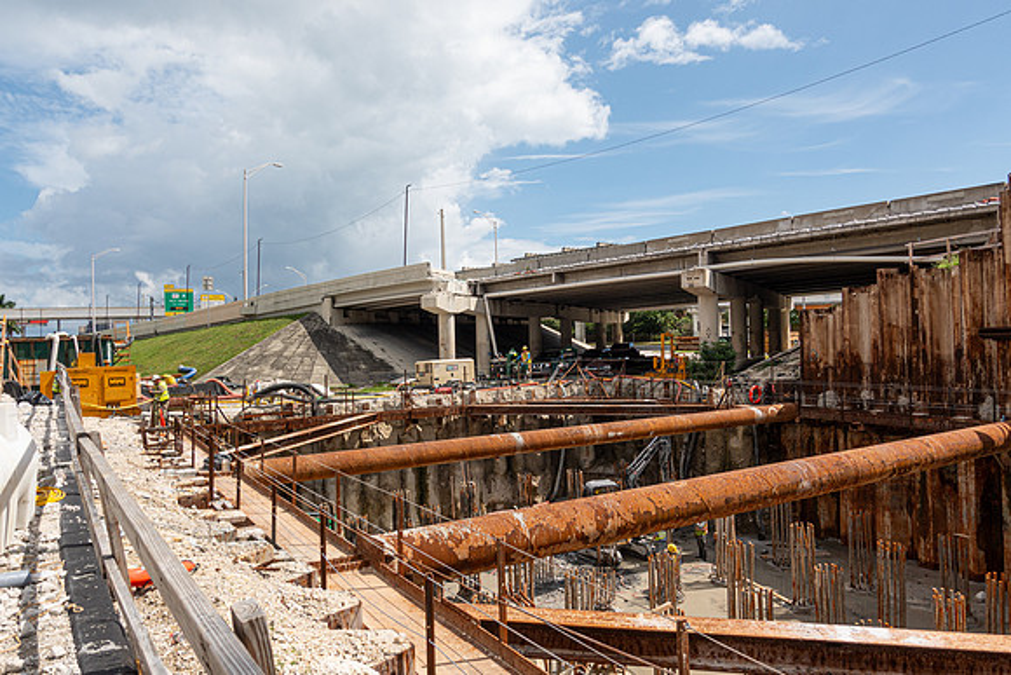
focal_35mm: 26
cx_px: 506
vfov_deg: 49.6
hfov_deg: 69.4
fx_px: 730
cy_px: 338
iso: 125
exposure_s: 1/125
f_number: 4.5
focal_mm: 9.4
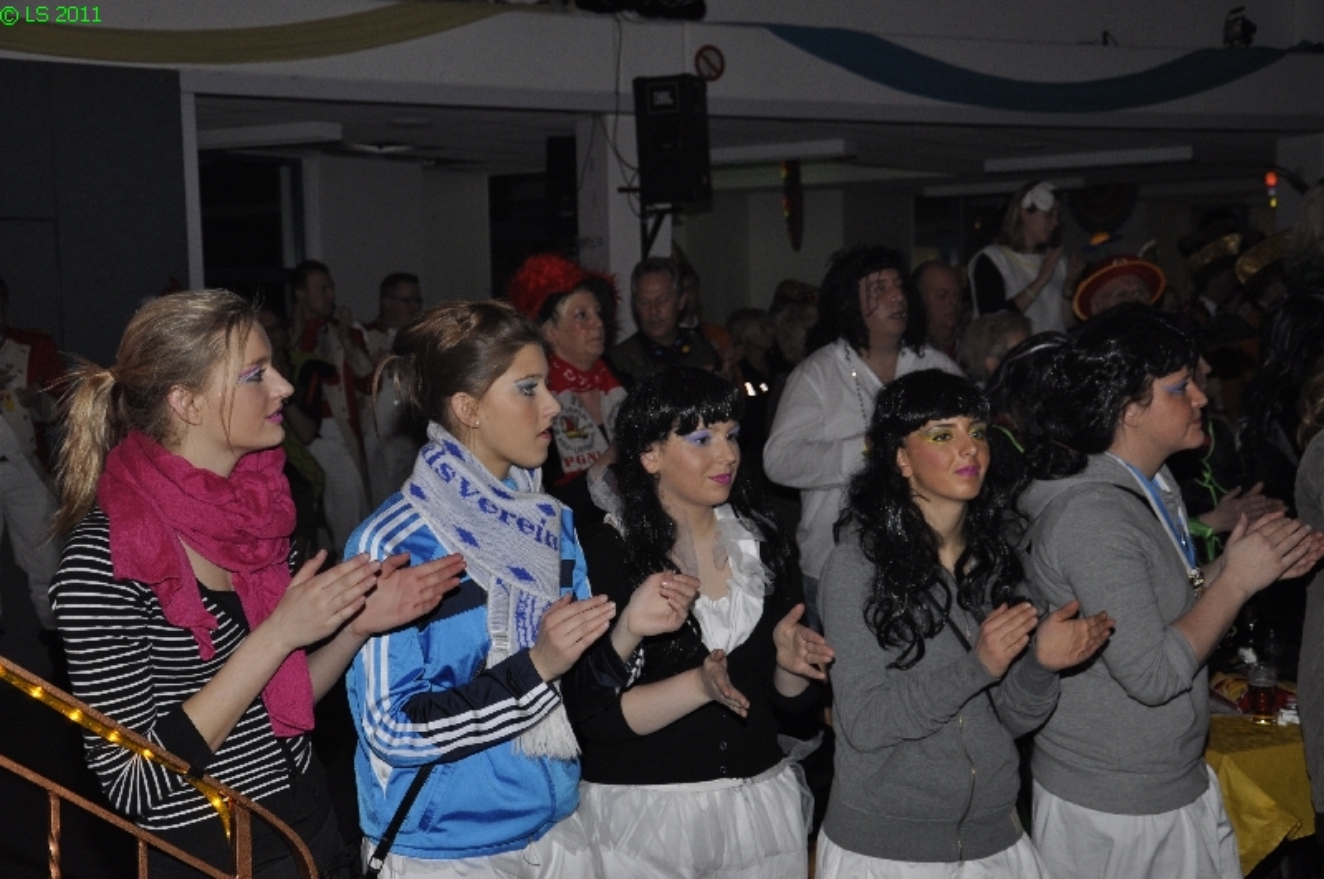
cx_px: 662
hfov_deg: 37.9
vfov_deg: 25.7
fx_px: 1928
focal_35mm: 52
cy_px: 440
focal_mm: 35
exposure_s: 1/60
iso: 400
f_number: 5
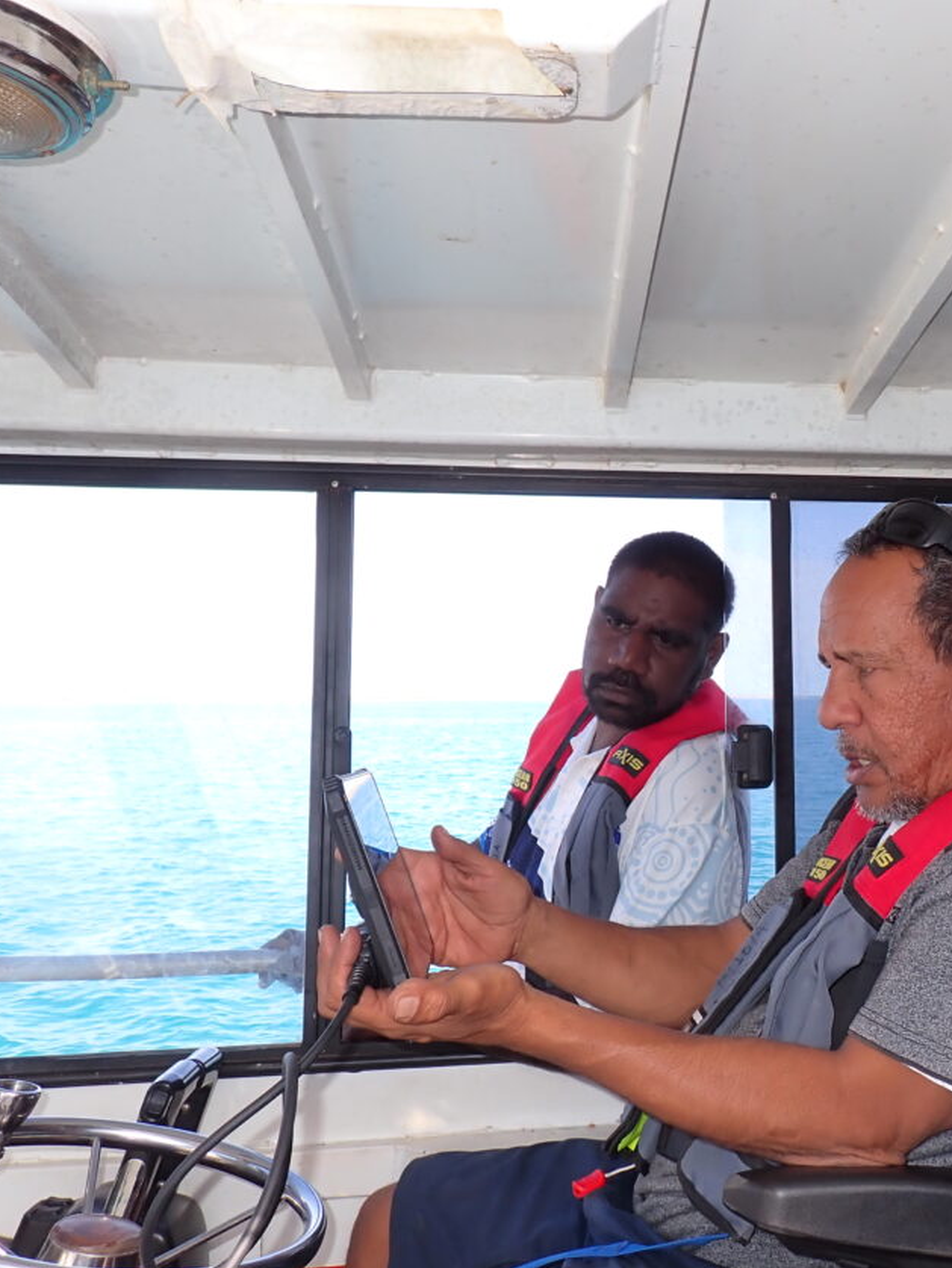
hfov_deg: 39.9
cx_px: 779
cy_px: 645
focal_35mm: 34
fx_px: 1246
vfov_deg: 53.9
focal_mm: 4.5
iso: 100
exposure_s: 1/320
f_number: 2.8
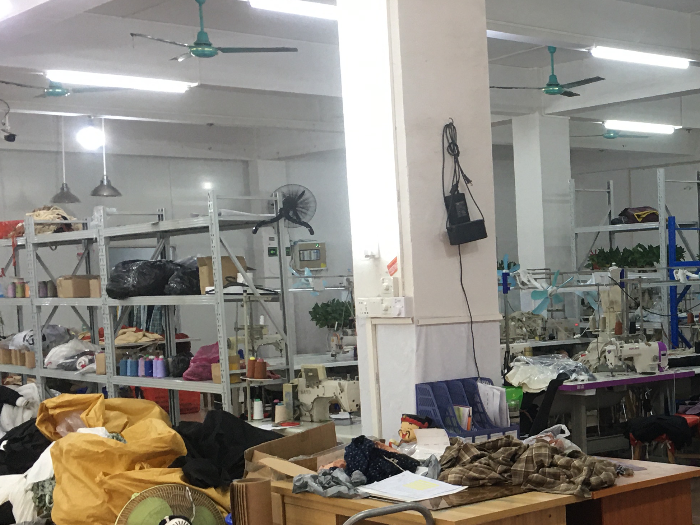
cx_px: 669
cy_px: 357
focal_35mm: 60
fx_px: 1213
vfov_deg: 24.3
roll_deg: -0.3
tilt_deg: -2.2
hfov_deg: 30.3
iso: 50
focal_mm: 4.15
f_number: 2.2
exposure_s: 1/17
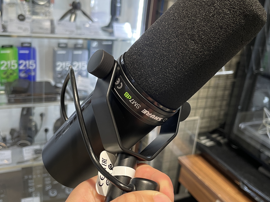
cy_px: 106
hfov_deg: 46.7
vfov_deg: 36.0
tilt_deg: -21.5
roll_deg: -7.5
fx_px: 312
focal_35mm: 40
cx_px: 149
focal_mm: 4.2
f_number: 1.6
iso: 100
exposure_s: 1/60
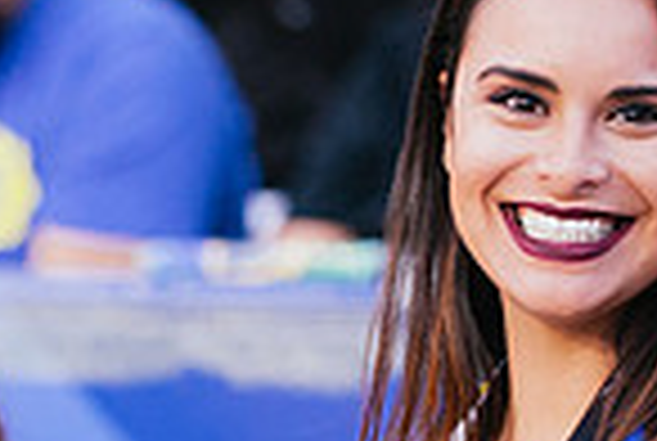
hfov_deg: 4.0
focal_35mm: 515
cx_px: -256
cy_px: 554
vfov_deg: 2.7
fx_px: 9418
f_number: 2.8
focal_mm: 130
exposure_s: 1/500
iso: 1600
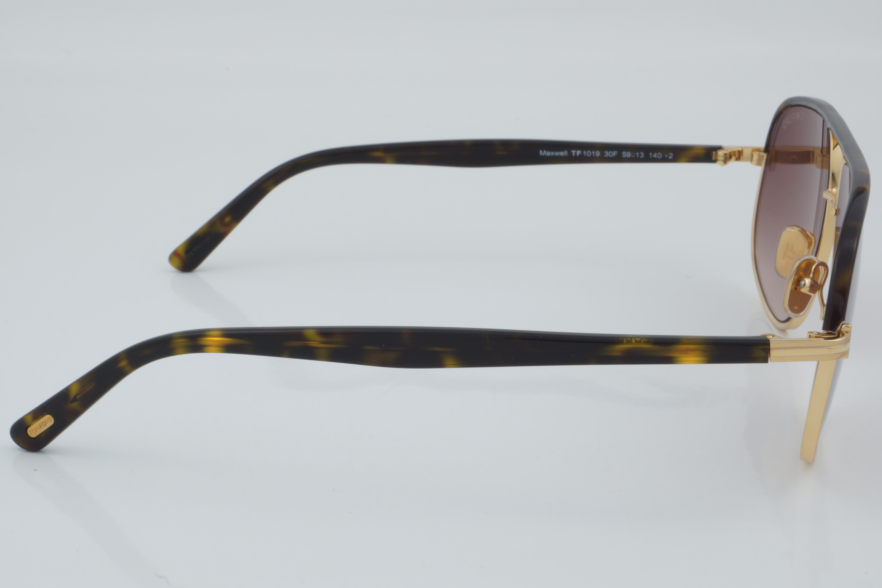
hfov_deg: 27.0
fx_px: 1837
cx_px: 441
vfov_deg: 18.2
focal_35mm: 75
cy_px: 294
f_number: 32
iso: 100
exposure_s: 1/4
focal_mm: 50
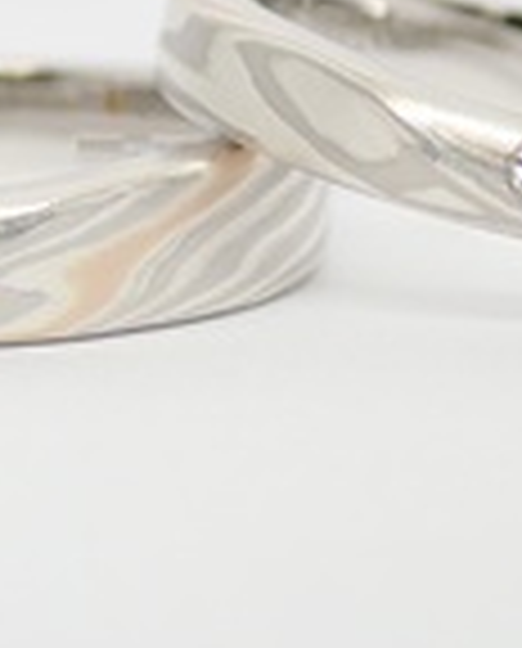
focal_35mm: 234
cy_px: 164
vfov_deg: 8.2
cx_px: 216
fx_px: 4500
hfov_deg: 6.6
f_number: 4.1
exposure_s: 1/100
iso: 200
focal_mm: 13.65
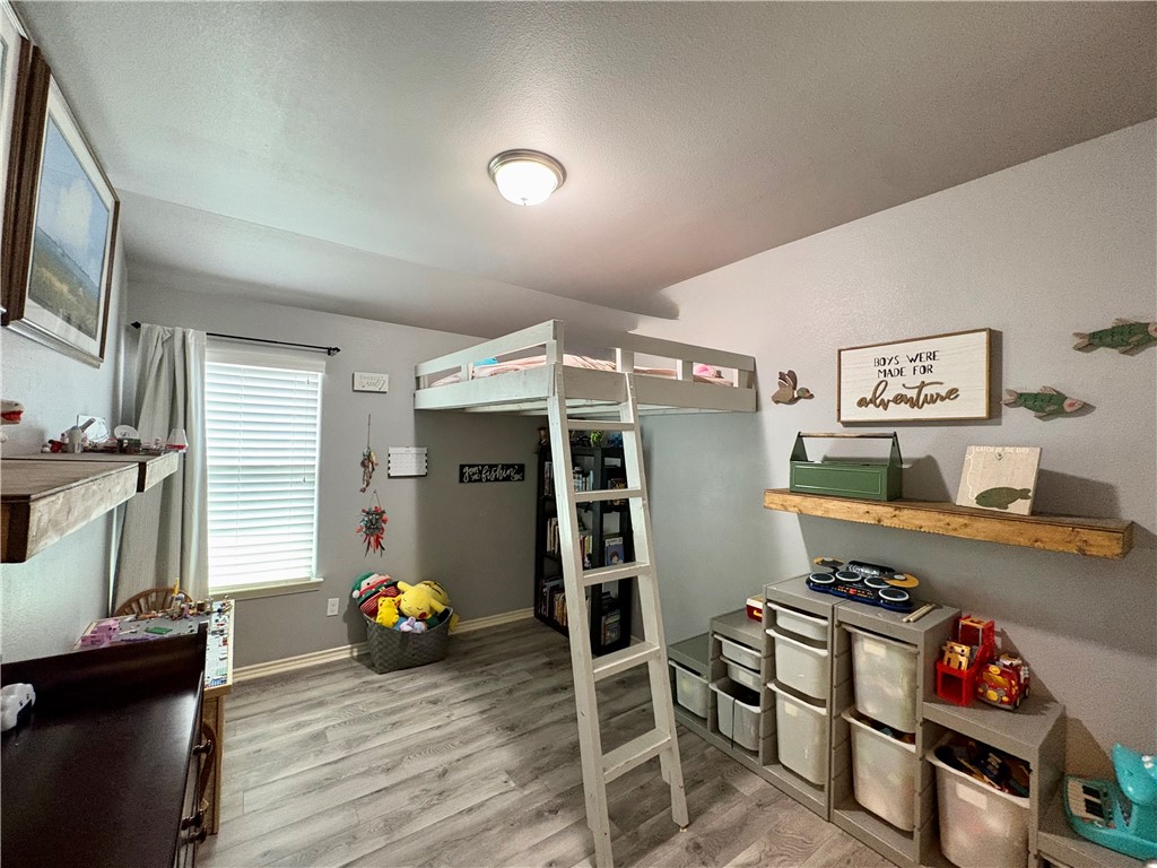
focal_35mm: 14
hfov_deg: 102.1
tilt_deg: +1.6
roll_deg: -1.8
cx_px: 578
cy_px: 434
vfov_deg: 85.7
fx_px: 468
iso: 500
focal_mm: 2.22
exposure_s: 1/60
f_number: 2.2
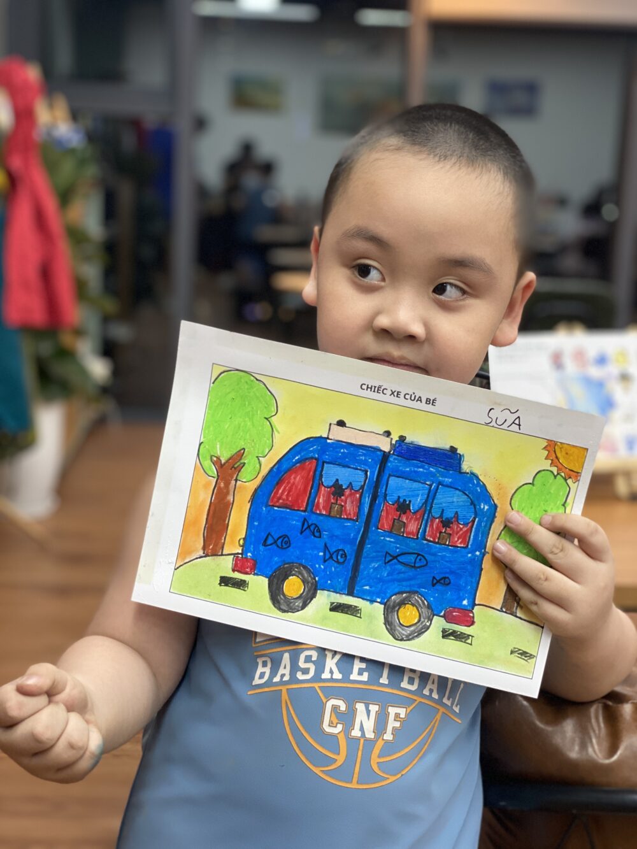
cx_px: 318
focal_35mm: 52
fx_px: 1276
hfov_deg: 28.0
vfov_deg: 36.8
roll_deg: -3.6
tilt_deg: -11.0
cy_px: 424
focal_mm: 6
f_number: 2
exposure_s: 1/100
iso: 160
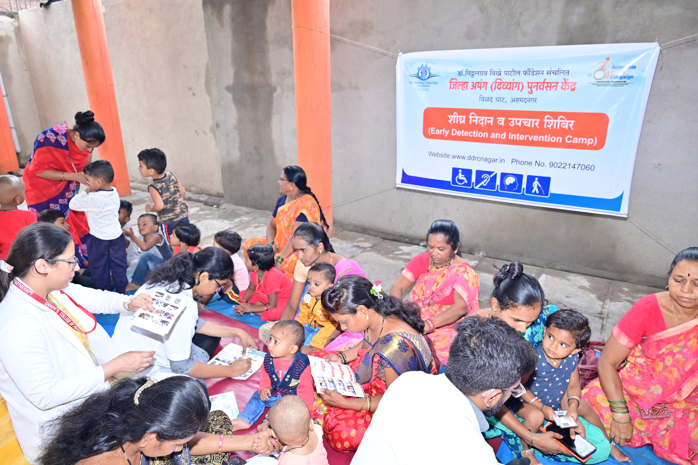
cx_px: 349
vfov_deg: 53.1
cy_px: 232
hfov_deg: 73.8
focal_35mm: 24
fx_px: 465
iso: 320
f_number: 5
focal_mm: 24
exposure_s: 1/160
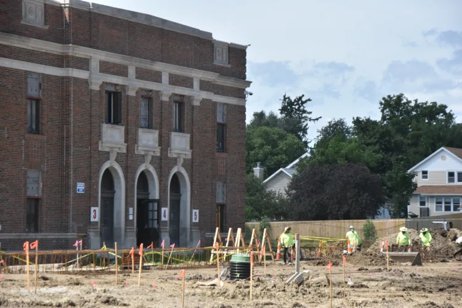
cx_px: 231
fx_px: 1732
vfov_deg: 10.2
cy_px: 154
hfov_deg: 15.2
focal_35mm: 135
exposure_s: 1/1250
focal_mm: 90
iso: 400
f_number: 5.6
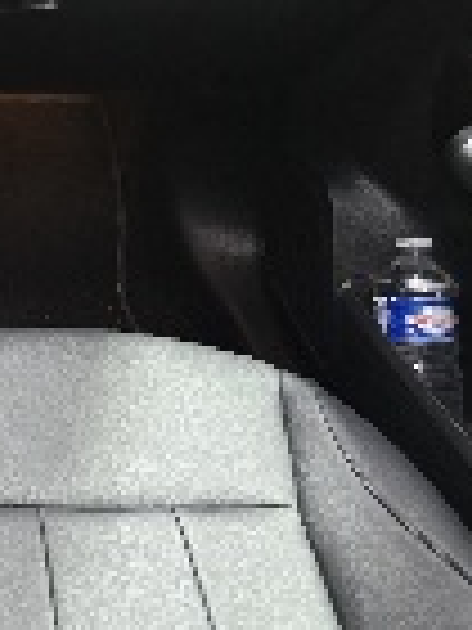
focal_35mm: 77
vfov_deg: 25.1
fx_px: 1400
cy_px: 180
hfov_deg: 16.0
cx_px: -400
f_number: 1.6
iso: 250
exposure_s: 1/50
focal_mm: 5.96
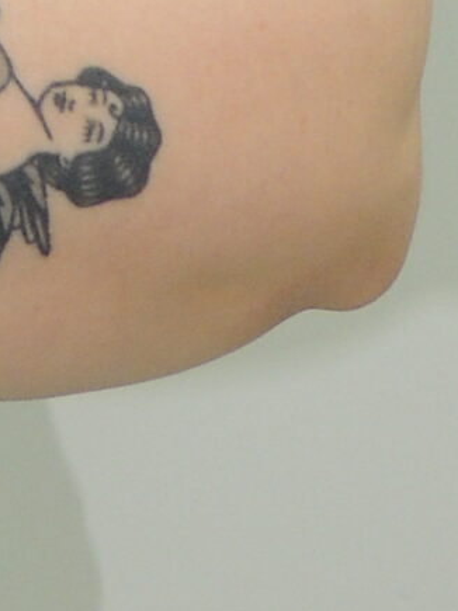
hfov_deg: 5.7
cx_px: -631
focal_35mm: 253
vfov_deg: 7.3
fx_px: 4465
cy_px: -844
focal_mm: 7.6
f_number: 3.4
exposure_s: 1/50
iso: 220
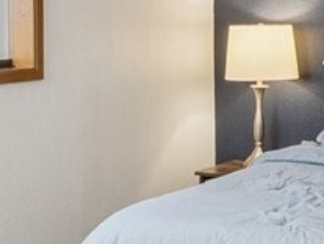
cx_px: 157
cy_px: 16
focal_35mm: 118
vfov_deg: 12.5
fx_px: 1106
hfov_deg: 16.7
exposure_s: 1/5
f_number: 9
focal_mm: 10
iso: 250
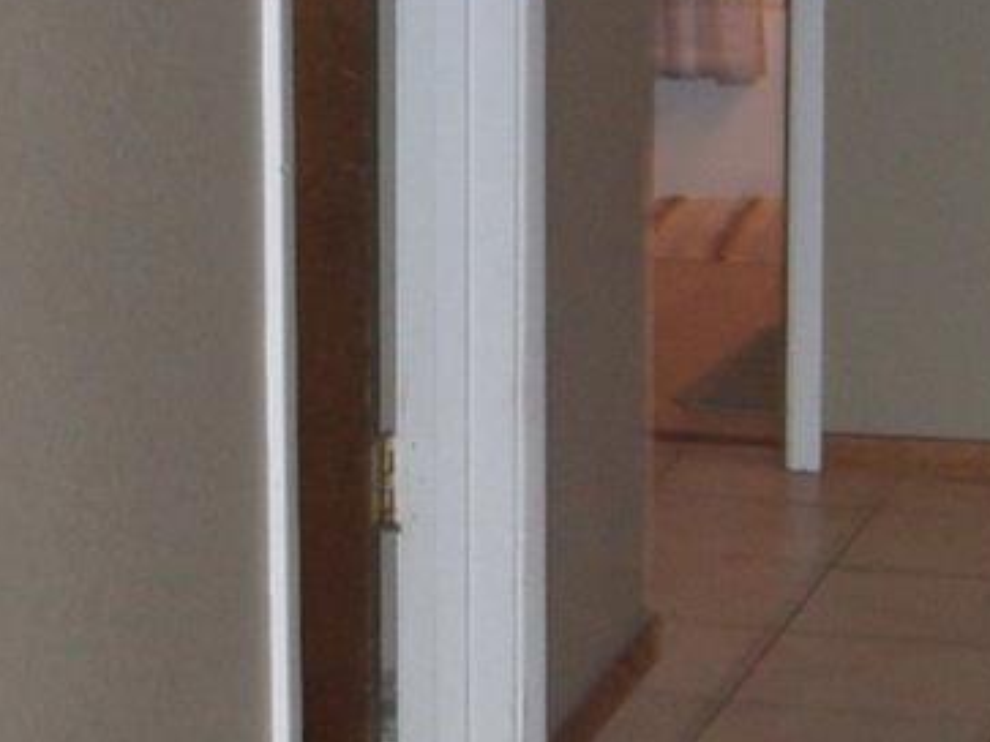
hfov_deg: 12.6
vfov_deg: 9.4
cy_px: 186
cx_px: 365
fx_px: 4489
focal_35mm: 157
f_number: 2.8
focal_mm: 7.9
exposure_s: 1/60
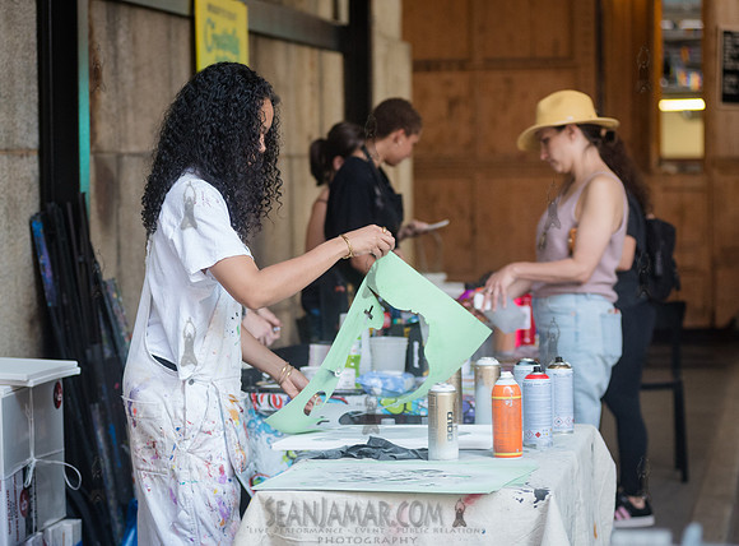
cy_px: 298
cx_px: 292
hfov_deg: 17.7
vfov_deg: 13.2
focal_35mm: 111
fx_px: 2365
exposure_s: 1/200
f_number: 3.5
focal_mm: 92
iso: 2000
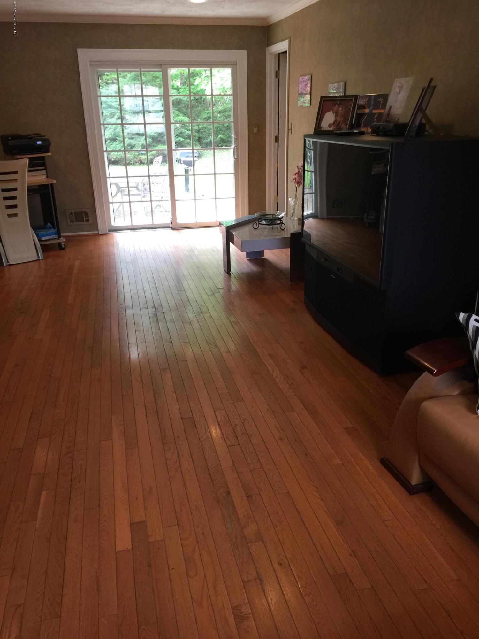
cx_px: 240
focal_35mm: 29
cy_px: 320
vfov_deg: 61.7
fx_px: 535
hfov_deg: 48.2
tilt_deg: -20.5
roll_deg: +1.7
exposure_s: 1/30
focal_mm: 4.15
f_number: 2.2
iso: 50
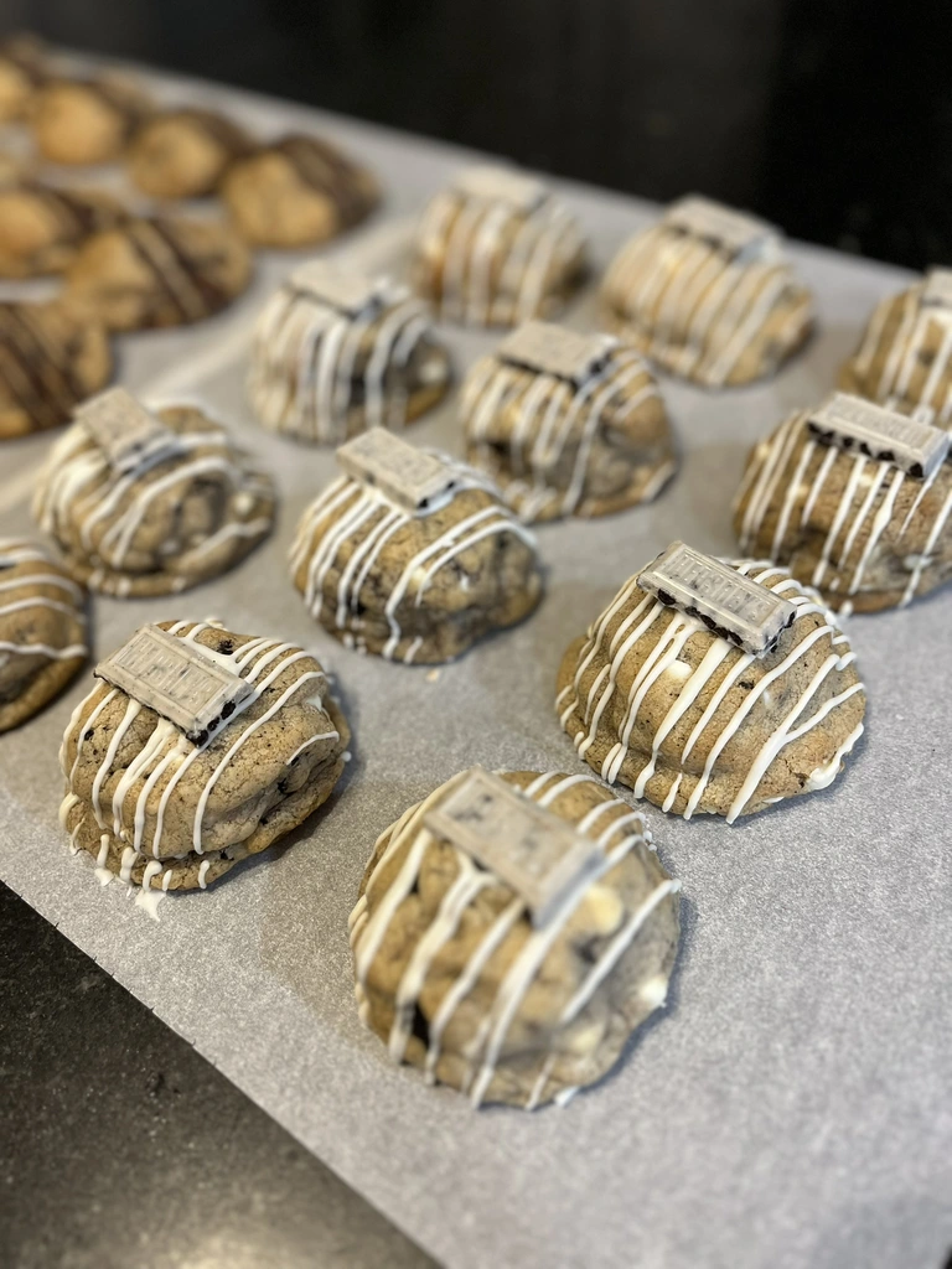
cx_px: 476
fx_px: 953
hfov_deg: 53.1
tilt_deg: -51.0
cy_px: 634
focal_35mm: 26
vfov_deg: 67.3
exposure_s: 1/60
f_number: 1.6
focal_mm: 5.1
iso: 200
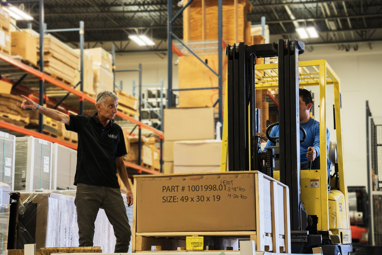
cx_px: 191
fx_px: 902
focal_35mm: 85
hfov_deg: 23.9
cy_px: 128
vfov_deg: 16.1
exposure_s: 1/100
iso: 2500
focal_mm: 85
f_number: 6.3
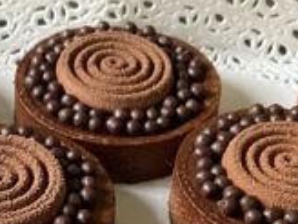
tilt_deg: -44.6
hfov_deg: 18.4
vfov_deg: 13.7
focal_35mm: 106
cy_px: 235
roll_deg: -2.8
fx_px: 913
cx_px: 57
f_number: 1.8
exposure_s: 1/60
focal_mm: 4.25
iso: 320
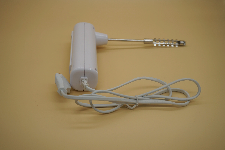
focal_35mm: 47
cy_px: 75
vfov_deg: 28.6
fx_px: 294
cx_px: 112
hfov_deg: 41.9
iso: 100
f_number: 6.3
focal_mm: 47
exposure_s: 1/200
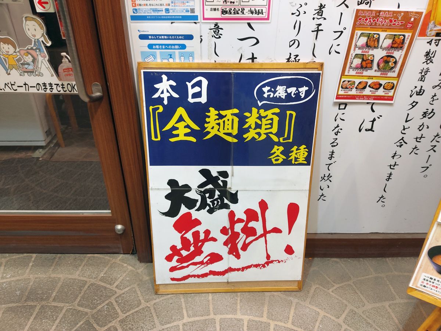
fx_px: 331
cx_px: 220
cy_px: 166
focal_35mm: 26
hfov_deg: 67.3
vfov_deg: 53.1
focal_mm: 4.74
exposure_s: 1/33
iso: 721
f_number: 1.79
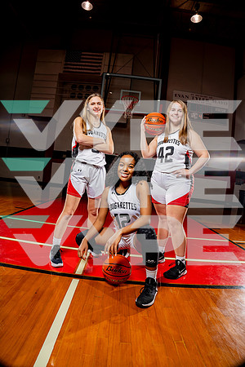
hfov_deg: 61.9
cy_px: 184
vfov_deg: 84.0
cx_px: 122
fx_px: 204
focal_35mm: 20
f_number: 8
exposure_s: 1/250
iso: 100
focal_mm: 20
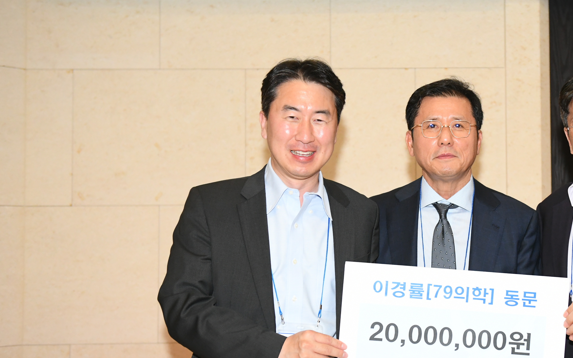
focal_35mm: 65
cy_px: 193
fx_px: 1015
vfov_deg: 20.0
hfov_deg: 30.8
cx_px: 447
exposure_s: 1/160
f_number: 3.2
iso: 2500
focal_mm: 38
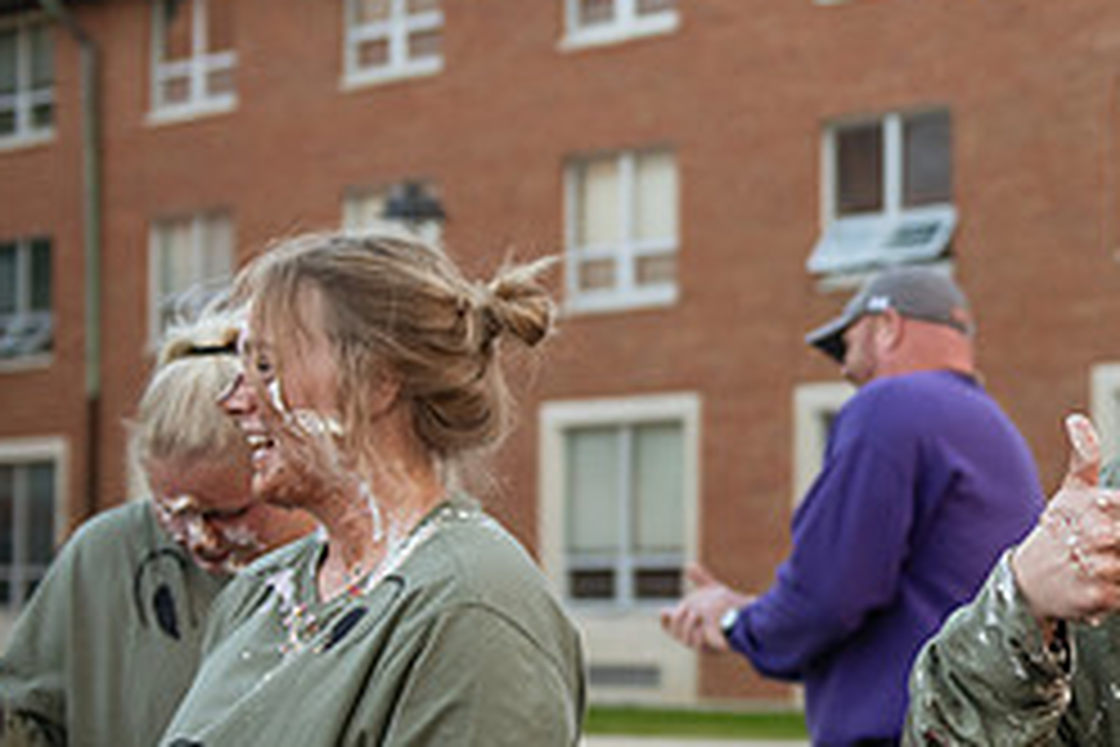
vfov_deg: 13.0
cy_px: 443
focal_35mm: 105
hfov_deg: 18.7
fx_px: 3266
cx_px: 1246
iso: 800
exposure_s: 1/400
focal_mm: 45
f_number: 3.2
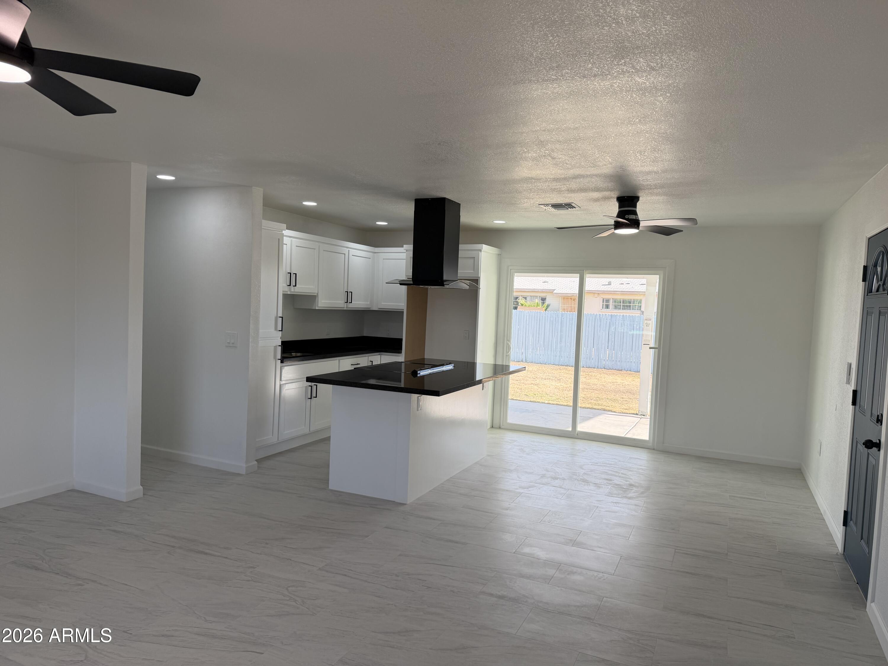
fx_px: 616
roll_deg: -2.3
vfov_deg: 56.8
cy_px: 333
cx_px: 444
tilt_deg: -4.1
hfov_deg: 71.6
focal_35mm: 24
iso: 80
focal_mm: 6.76
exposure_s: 1/308
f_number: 1.78
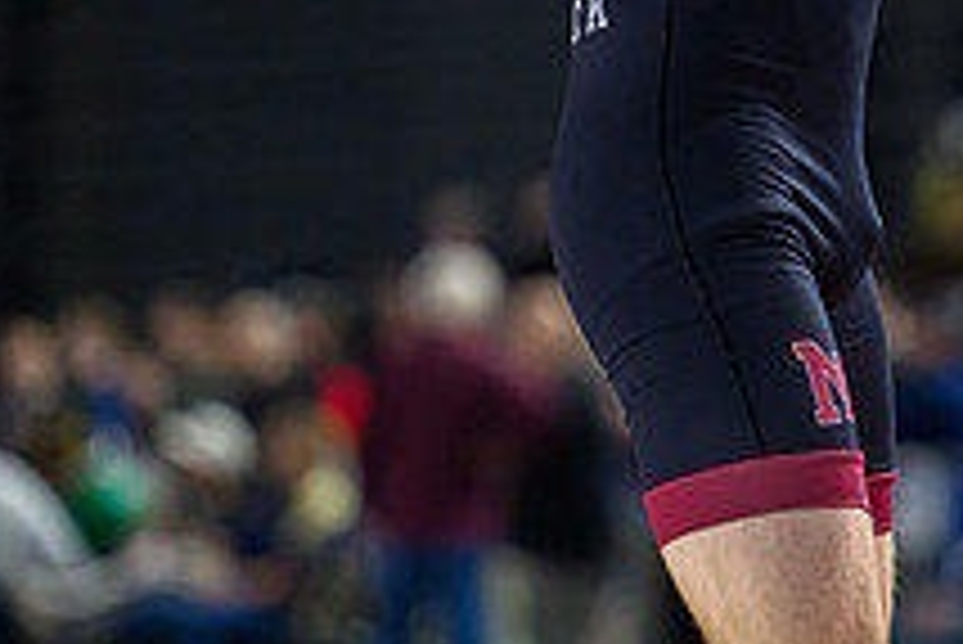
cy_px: -16
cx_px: 779
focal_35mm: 559
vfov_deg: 2.5
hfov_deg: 3.7
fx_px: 14963
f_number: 2.8
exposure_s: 1/1000
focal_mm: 165
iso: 4000
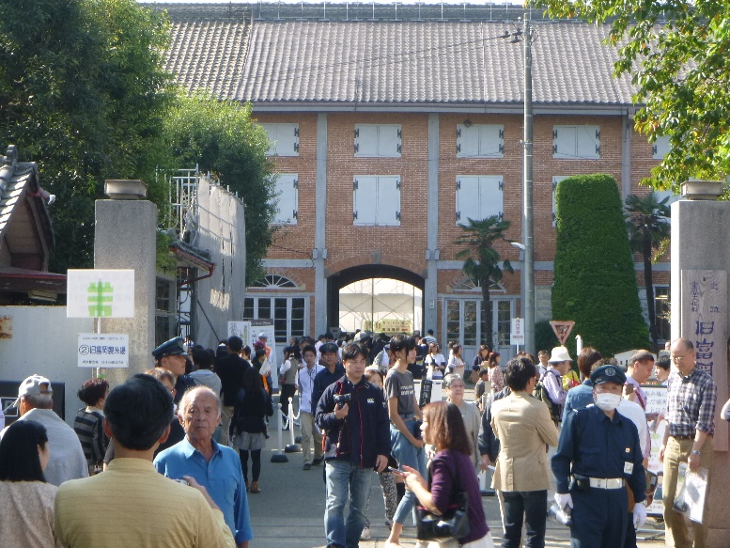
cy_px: 218
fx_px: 1835
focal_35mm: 87
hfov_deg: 22.5
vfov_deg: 17.0
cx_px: 369
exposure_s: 1/100
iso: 100
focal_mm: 11.9
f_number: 5.4
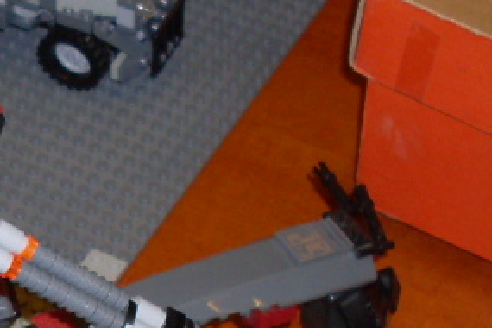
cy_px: 423
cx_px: -33
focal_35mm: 142
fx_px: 1941
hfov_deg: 14.2
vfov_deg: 9.5
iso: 100
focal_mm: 6.3
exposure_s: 1/45
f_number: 2.8
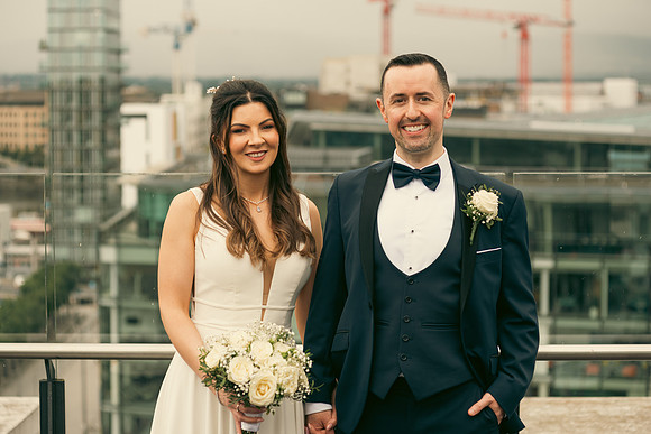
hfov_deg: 25.4
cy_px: 217
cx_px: 326
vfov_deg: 17.1
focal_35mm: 80
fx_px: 1447
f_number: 3.5
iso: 100
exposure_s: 1/250
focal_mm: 80
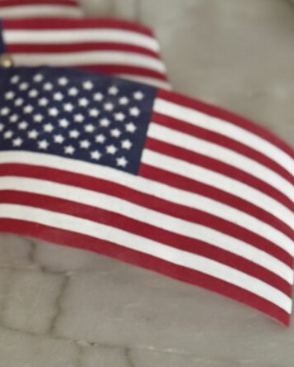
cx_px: 6
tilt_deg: -48.9
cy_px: 215
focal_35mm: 108
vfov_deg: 17.8
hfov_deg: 14.1
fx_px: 1175
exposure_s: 1/20
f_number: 1.78
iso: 800
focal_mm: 6.76
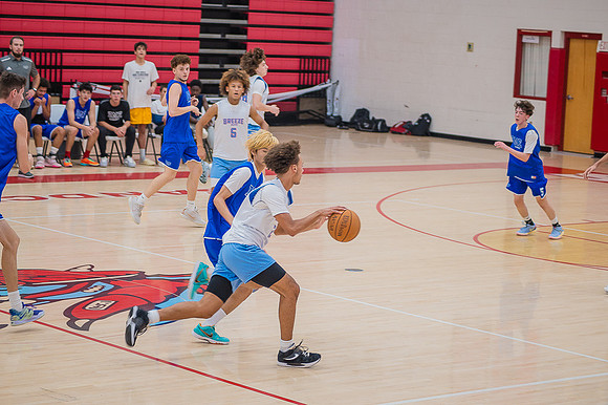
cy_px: 202
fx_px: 1722
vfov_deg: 13.4
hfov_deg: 20.0
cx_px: 304
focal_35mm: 102
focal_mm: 102
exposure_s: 1/250
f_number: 4.8
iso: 1000
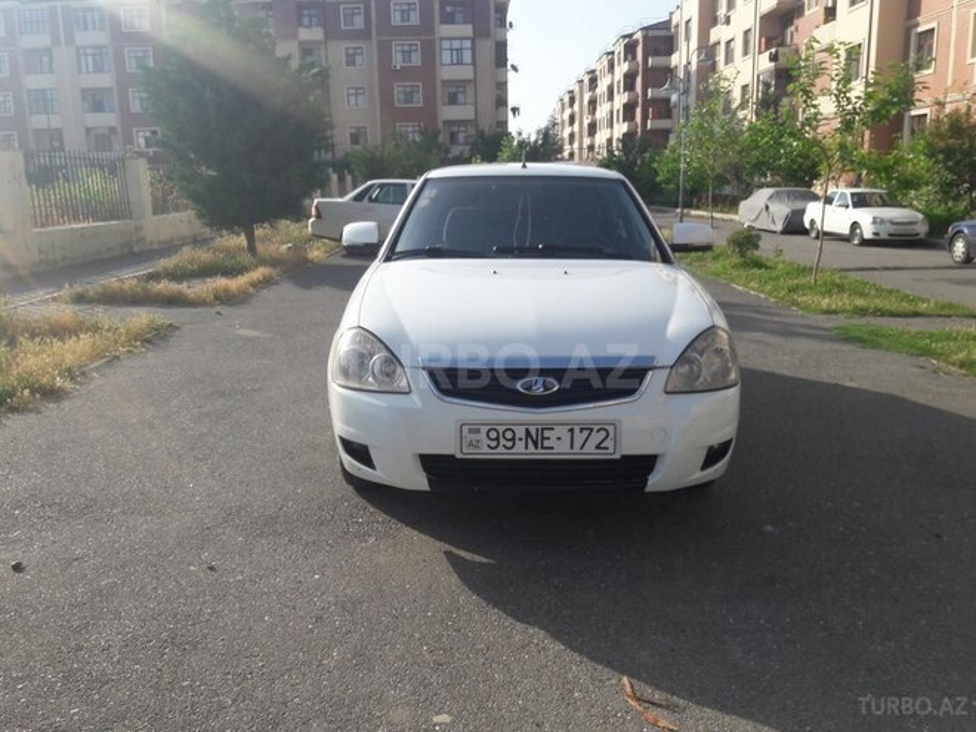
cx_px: 488
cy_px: 366
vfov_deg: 49.7
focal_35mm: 28
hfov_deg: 63.4
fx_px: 789
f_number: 1.9
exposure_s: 1/1192
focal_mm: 3.7
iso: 40
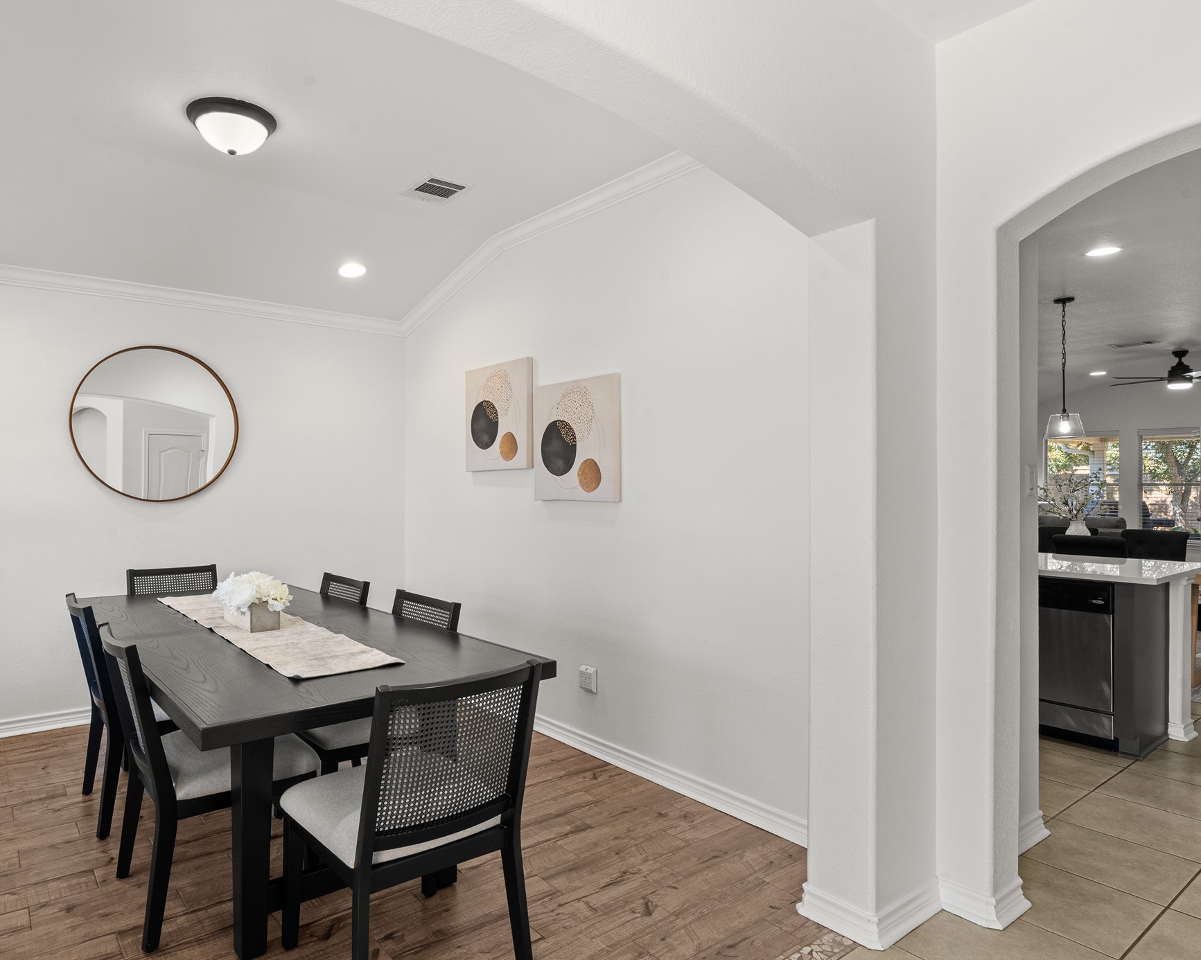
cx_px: 497
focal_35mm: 20
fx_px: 711
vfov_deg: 68.1
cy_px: 483
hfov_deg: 79.7
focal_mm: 17
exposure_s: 1/10
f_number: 11
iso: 800
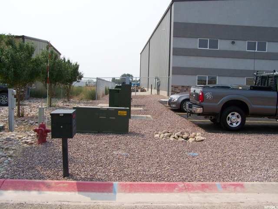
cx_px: 139
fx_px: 305
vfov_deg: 37.7
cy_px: 104
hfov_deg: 49.0
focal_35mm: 38
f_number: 4
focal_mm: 6.3
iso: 160
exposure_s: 1/1250
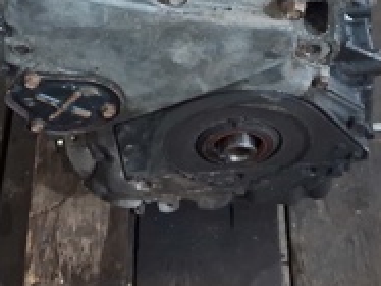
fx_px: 979
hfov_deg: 22.0
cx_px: 159
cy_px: -103
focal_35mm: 89
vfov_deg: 15.6
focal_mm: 3.98
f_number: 1.8
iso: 800
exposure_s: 1/24
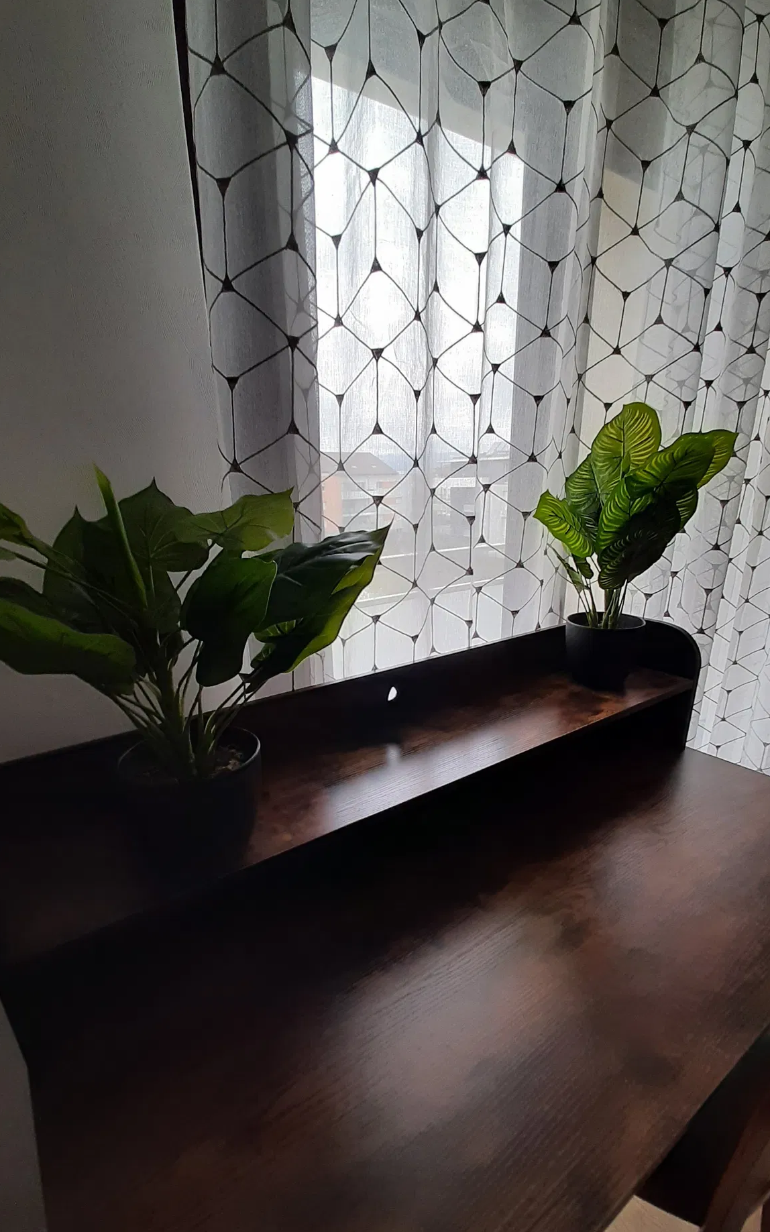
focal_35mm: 16
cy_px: 682
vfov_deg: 97.5
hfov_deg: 71.2
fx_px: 537
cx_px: 395
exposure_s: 1/50
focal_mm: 1.42
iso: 50
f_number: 2.2
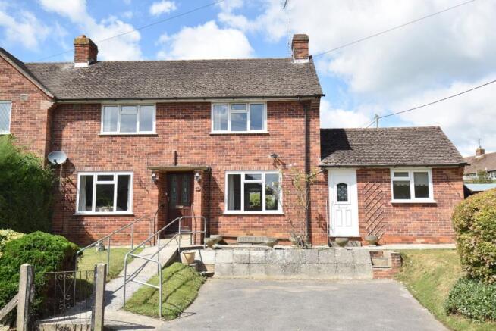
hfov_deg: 61.9
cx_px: 248
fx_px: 414
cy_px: 166
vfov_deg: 43.7
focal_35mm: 30
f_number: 7.1
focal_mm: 20
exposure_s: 1/250
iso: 100
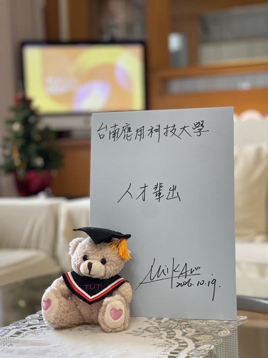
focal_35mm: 64
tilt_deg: -1.7
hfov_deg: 22.9
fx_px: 661
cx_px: 134
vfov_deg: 30.3
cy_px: 179
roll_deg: +1.9
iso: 100
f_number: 2.2
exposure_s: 1/120
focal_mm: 7.5
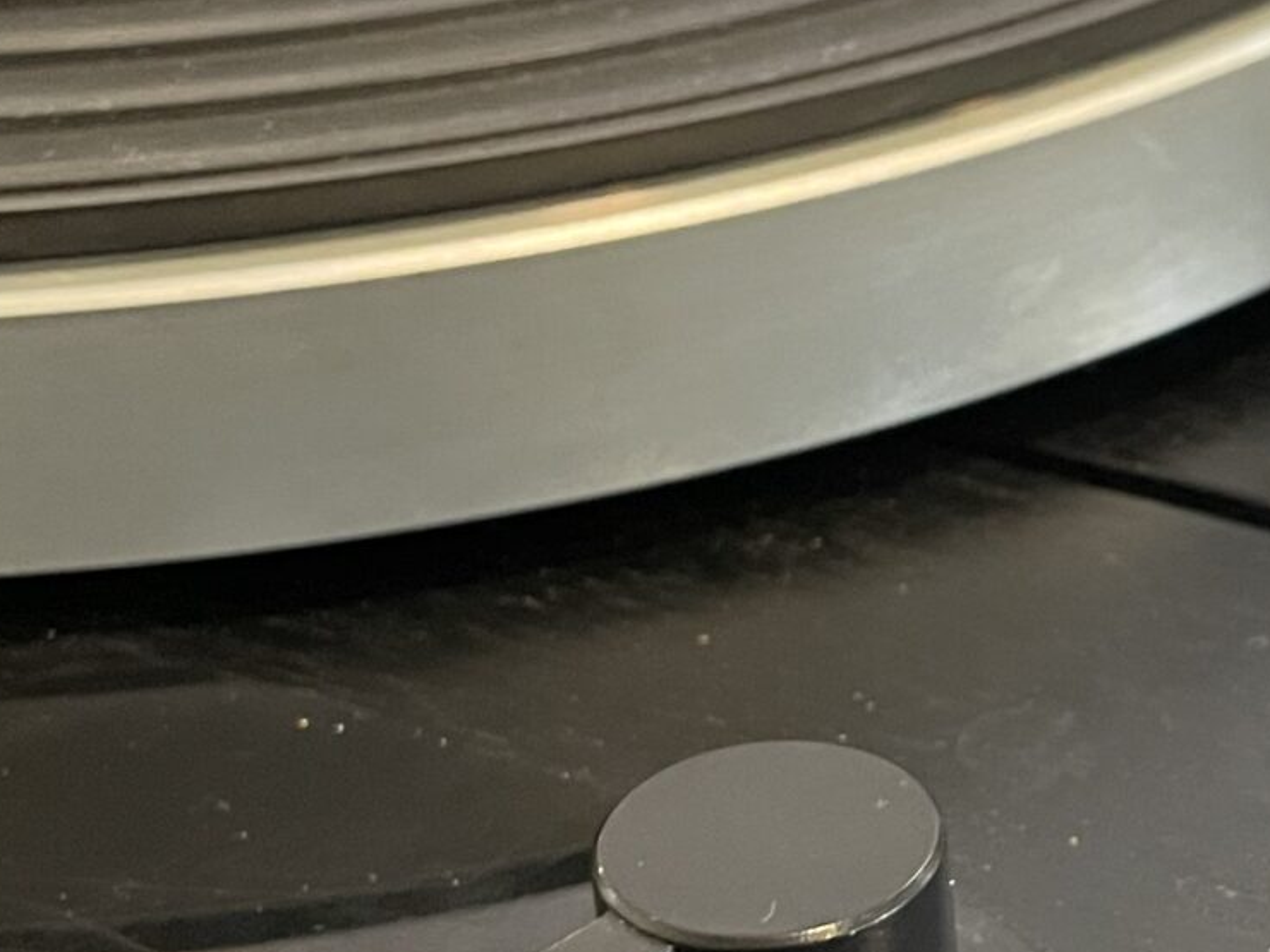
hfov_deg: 21.1
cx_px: 1237
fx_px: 3302
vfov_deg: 16.3
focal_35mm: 90
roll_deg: +0.2
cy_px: 758
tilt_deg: -34.2
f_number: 1.6
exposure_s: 1/50
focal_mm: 4.2
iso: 400
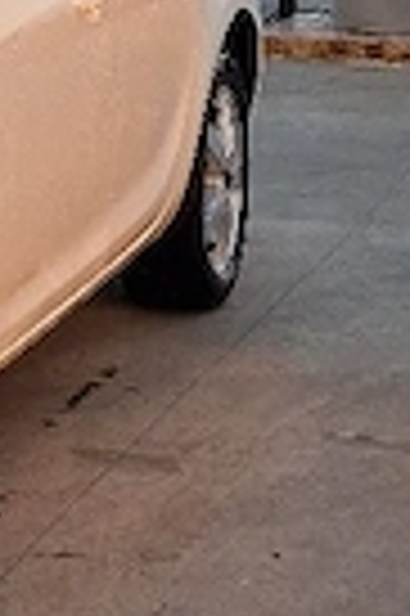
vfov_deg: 14.5
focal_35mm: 140
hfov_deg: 9.0
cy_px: 22
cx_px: -487
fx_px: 2398
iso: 50
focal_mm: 6.4
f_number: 1.8
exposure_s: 1/250
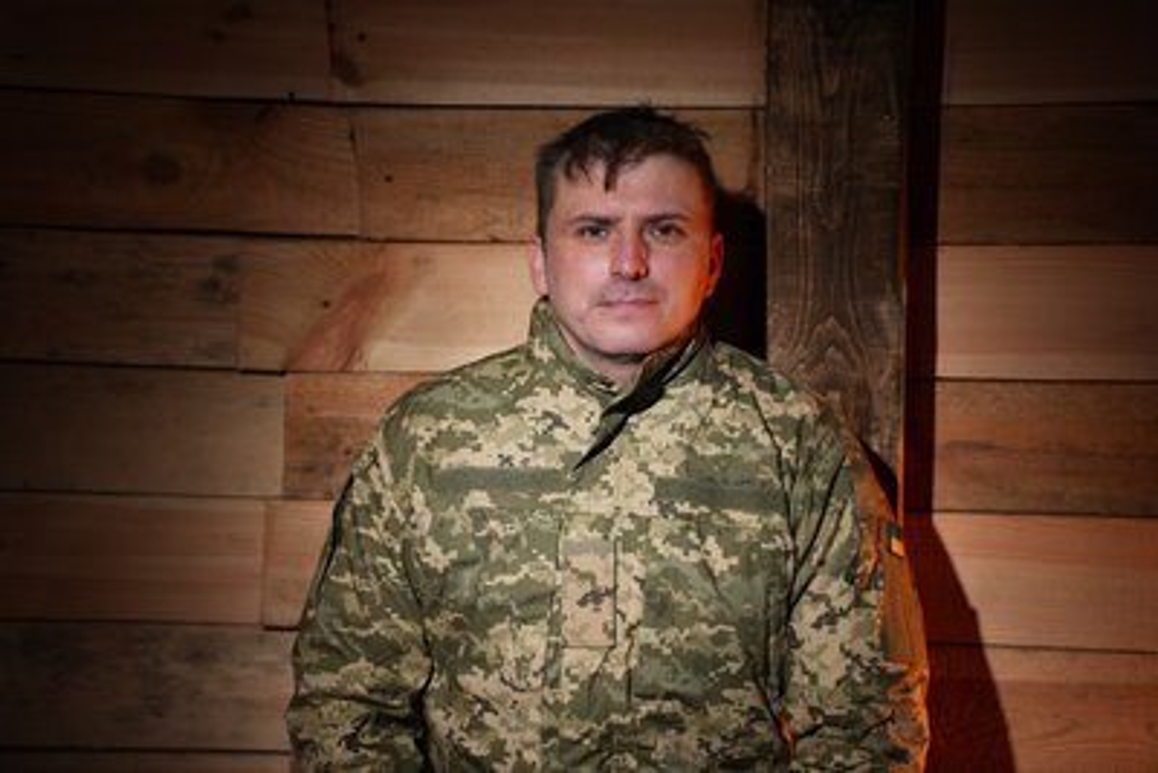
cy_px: 386
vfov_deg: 18.9
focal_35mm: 72
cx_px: 579
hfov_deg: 28.1
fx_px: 2317
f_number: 3.2
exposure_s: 1/100
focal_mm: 72
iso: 1250
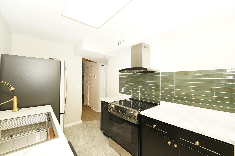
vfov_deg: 81.1
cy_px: 78
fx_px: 91
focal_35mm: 14
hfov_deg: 104.3
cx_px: 118
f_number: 4.5
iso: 500
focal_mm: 14
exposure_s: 1/100
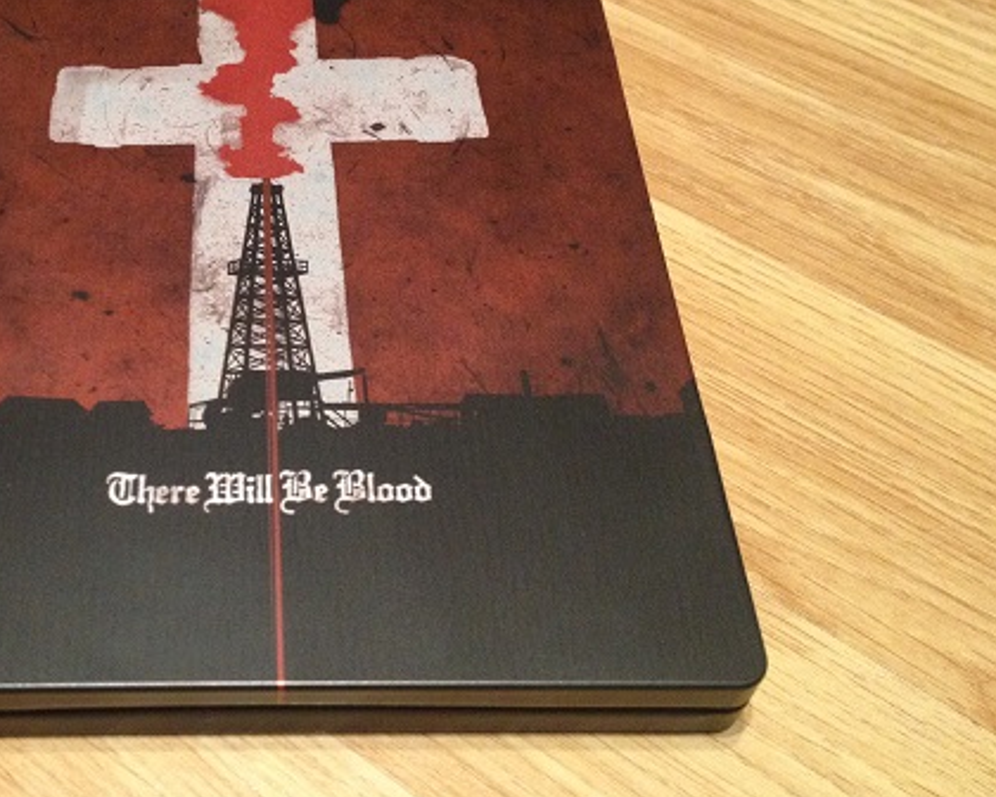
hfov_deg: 35.3
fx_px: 1533
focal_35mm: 52
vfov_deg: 29.1
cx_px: 258
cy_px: 325
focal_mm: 4.28
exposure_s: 1/20
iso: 320
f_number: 2.4
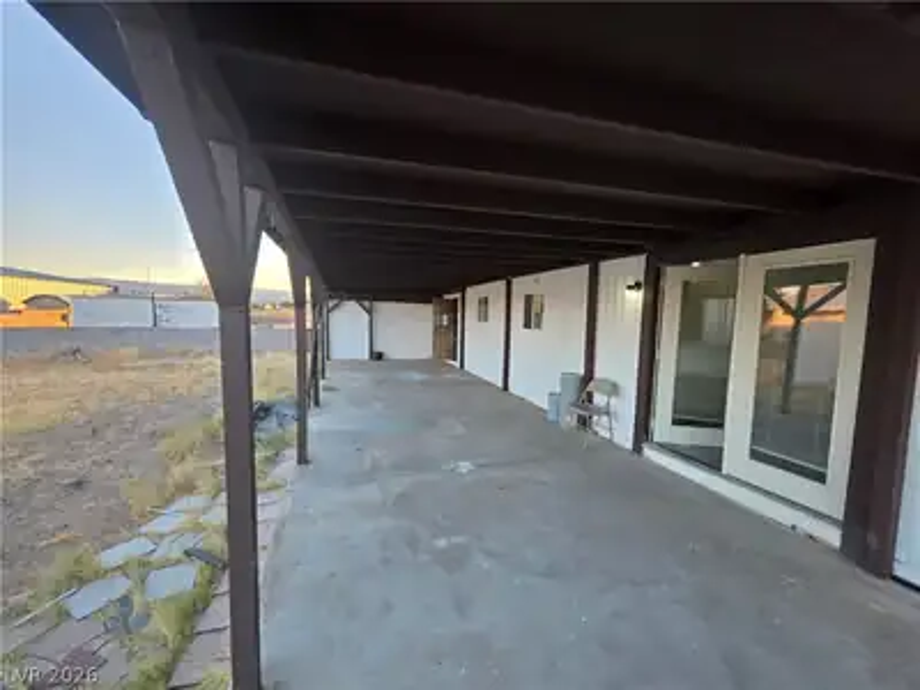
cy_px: 345
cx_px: 460
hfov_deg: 106.2
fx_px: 346
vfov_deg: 89.9
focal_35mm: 13
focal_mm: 2.2
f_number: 1.9
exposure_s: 1/120
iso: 50
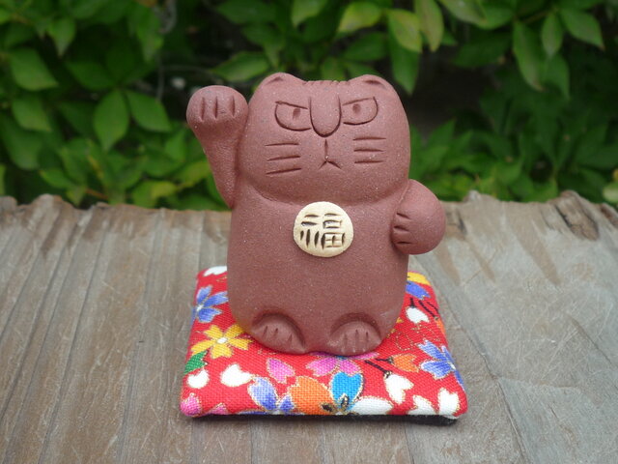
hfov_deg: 37.5
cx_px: 309
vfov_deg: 28.6
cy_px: 232
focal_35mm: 51
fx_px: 911
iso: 100
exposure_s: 1/200
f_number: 3.8
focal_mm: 6.3
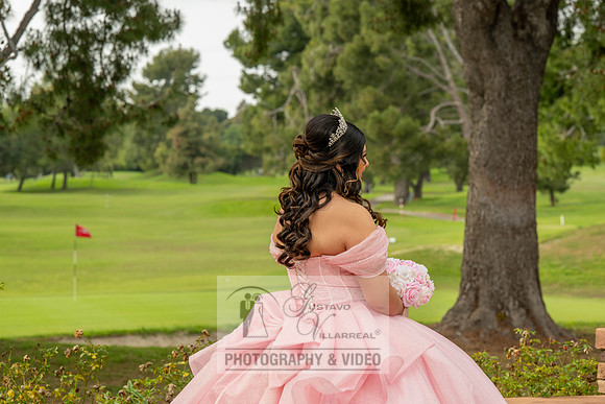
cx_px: 302
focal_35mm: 120
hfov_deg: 17.1
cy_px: 202
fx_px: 2017
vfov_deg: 11.4
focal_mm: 120
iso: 320
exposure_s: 1/200
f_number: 8
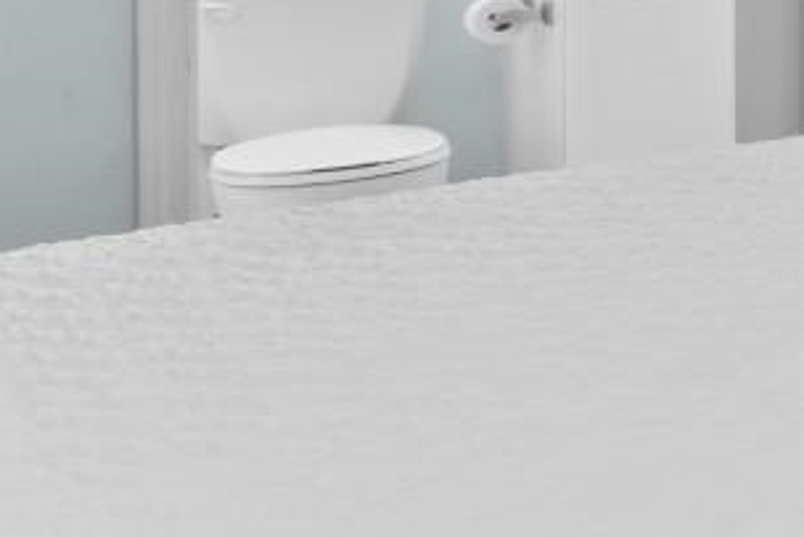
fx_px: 1787
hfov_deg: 16.1
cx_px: 1798
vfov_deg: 16.0
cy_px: -209
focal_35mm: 80
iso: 100
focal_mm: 10
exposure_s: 1/2
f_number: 4.5
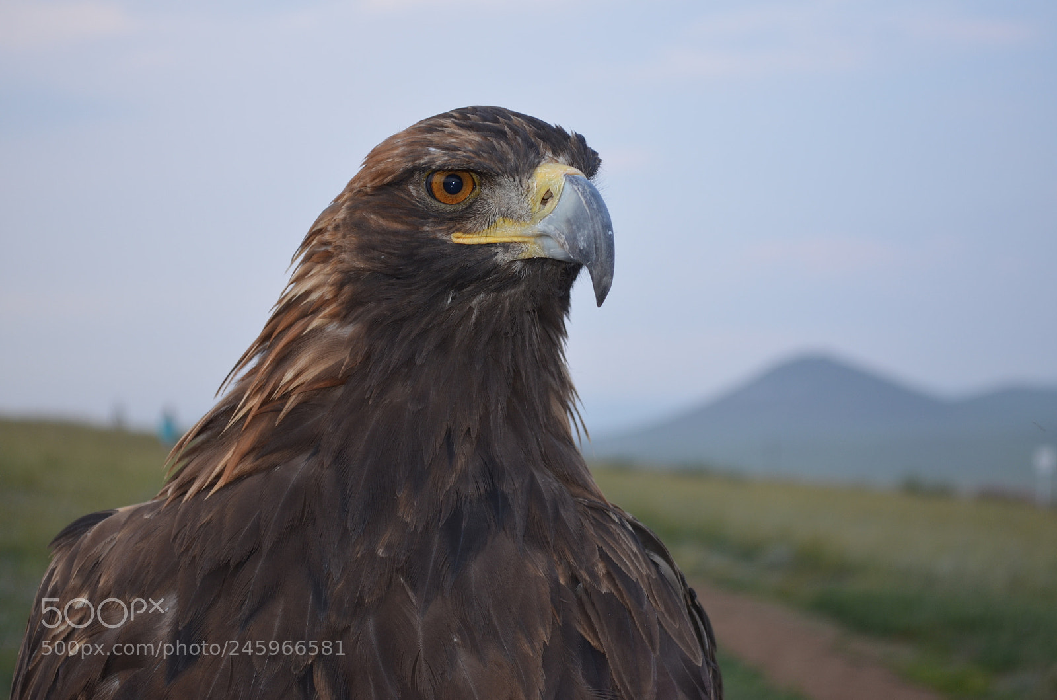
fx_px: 2417
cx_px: 528
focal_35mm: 82
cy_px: 350
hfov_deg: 24.7
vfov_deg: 16.5
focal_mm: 55
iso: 250
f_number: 5.6
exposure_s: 1/125
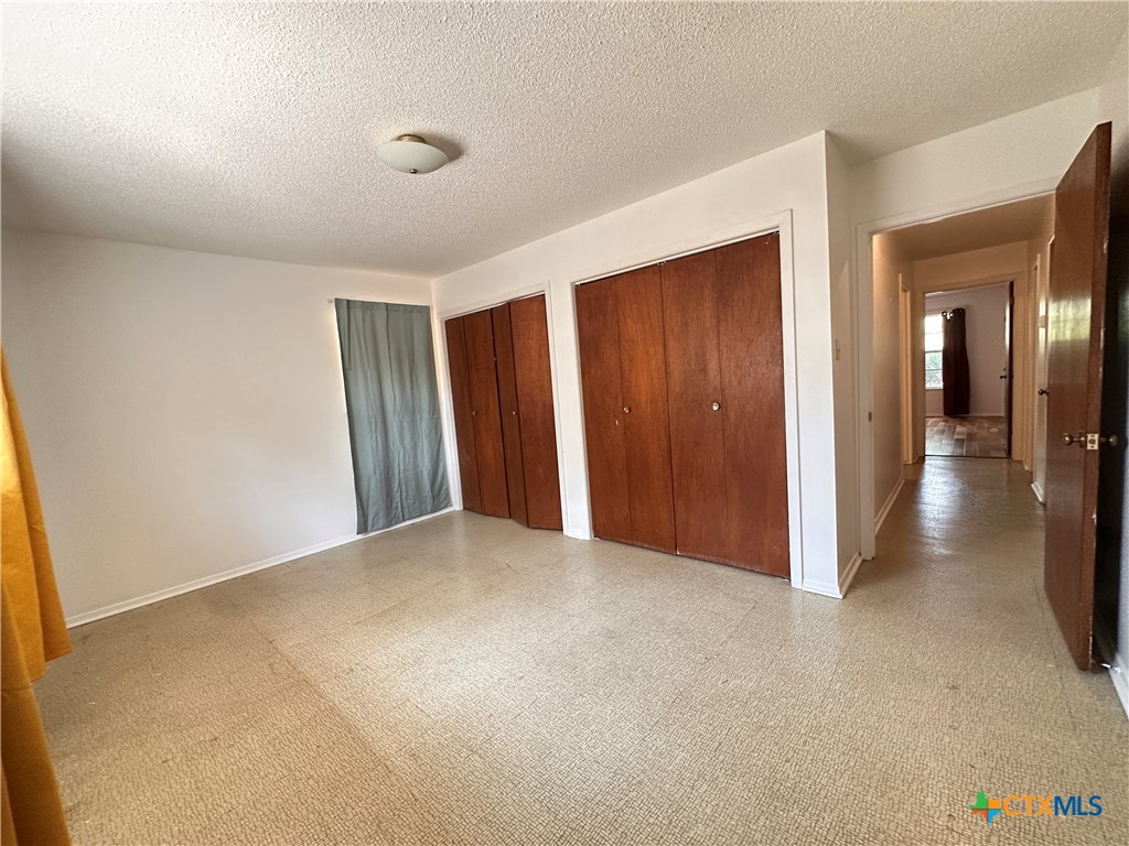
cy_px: 423
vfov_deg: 85.7
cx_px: 564
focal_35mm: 14
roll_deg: +4.5
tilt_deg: -4.4
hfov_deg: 102.1
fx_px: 457
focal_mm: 2.22
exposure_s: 1/60
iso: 500
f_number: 2.2
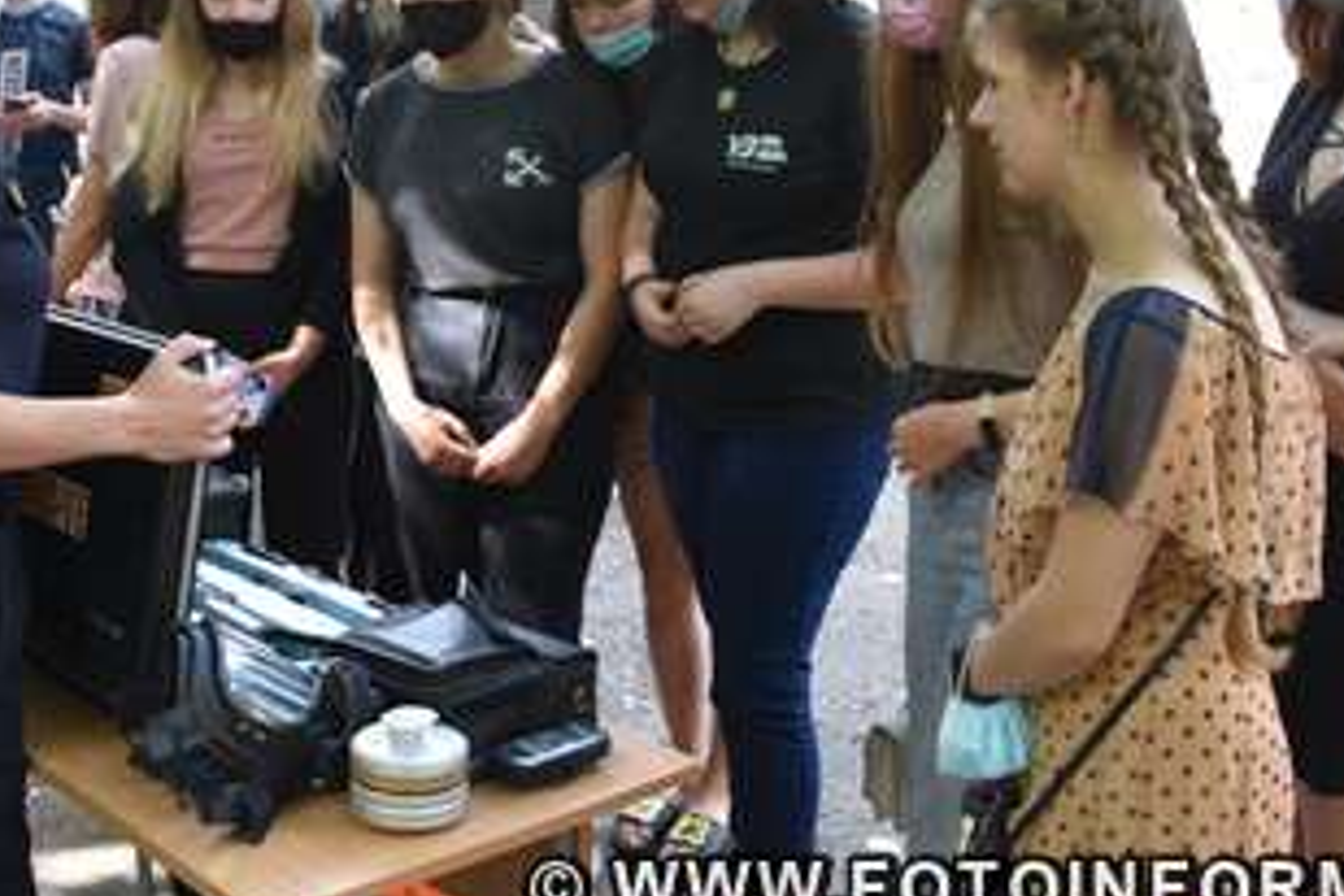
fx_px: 1829
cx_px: 405
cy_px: 235
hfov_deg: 39.7
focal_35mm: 49
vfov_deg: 27.2
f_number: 5
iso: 400
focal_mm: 18
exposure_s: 1/100
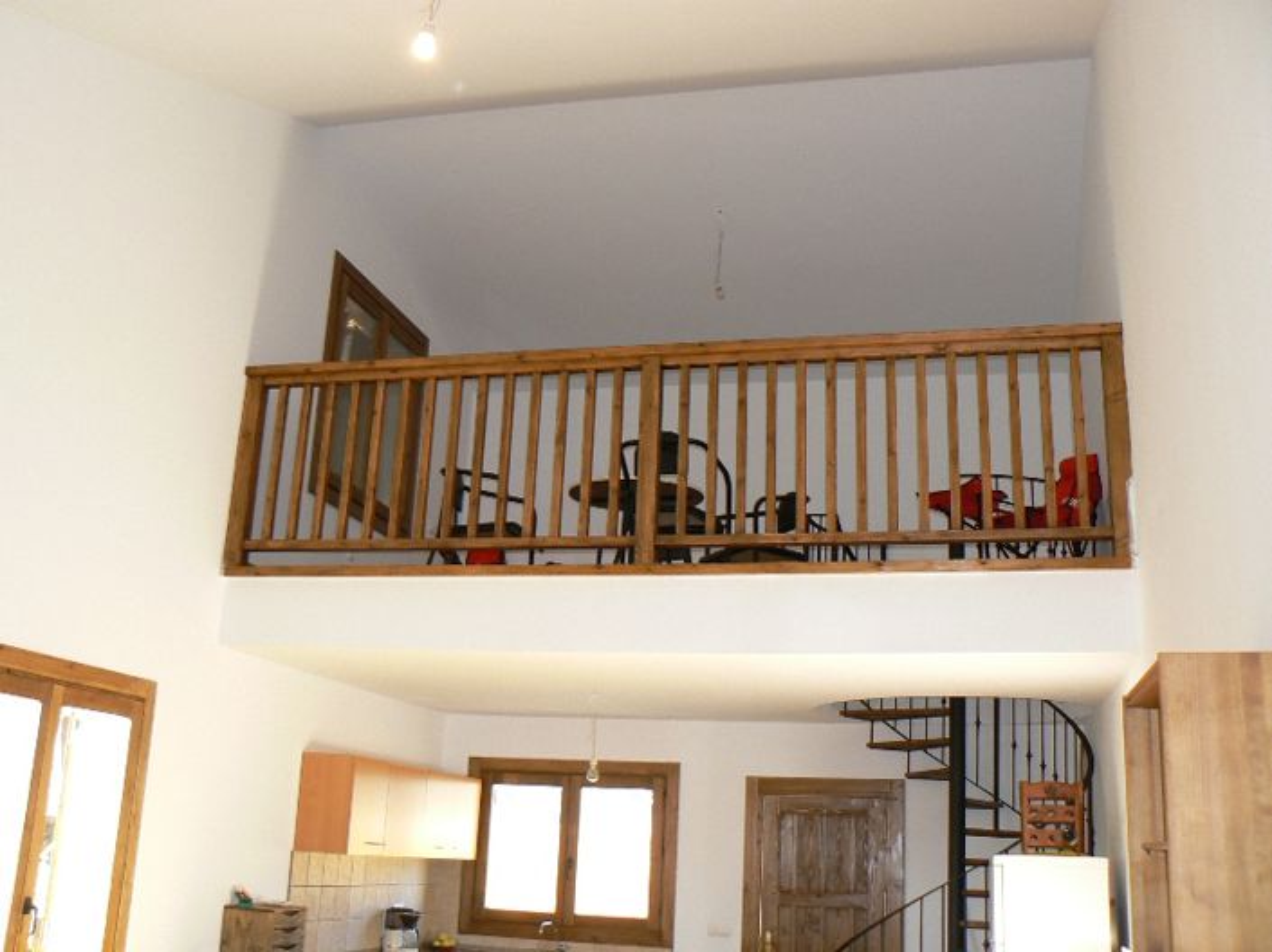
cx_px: 636
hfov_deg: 51.4
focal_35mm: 36
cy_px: 476
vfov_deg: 39.6
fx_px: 1322
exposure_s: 1/30
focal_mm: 6
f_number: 2.8
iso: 125
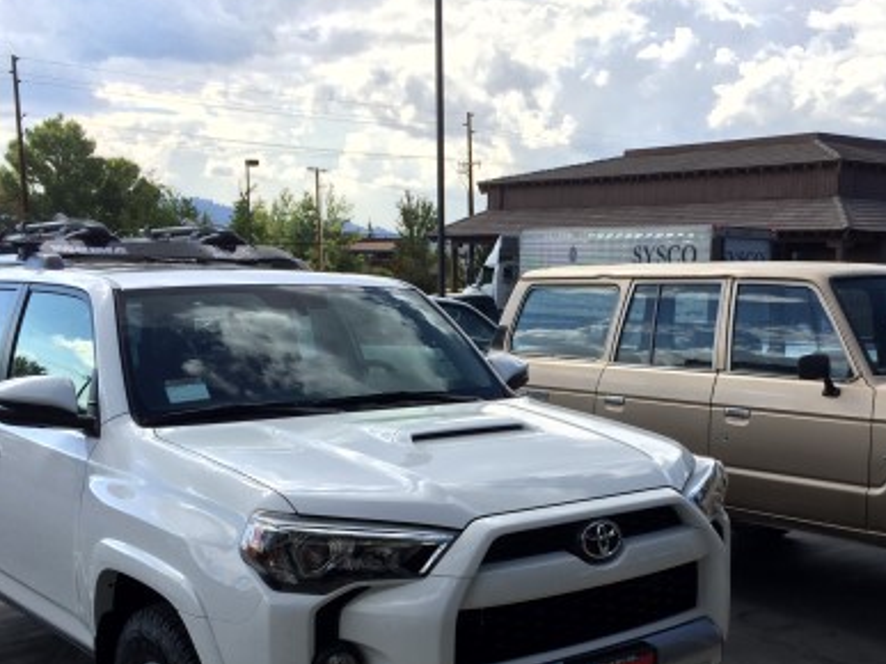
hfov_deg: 41.7
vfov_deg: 31.7
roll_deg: -0.1
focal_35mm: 45
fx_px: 1151
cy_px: 481
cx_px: 575
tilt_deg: -11.1
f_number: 2.2
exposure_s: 1/1282
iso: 32
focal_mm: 4.15
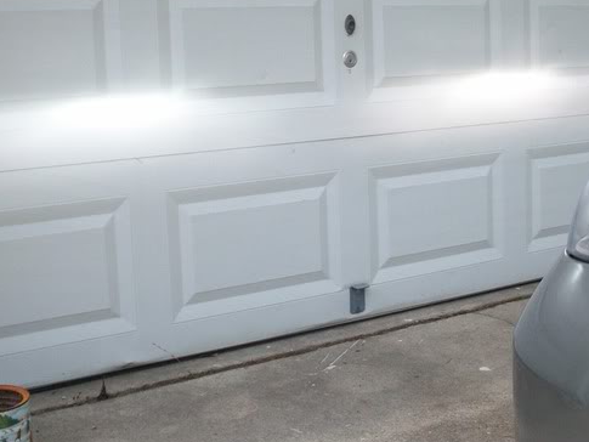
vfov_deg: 24.0
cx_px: 344
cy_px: 181
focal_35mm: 61
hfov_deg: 31.6
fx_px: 1038
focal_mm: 6.2
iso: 80
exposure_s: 1/142
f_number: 2.8
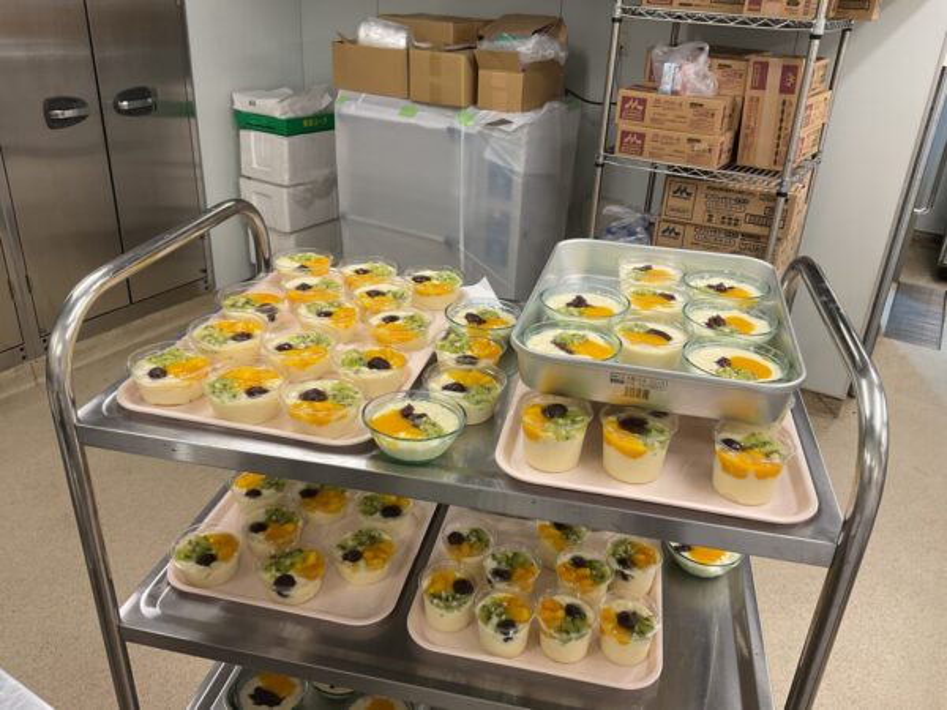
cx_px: 474
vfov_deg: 48.2
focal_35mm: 29
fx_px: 793
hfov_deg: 61.7
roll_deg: -1.5
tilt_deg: -28.0
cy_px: 355
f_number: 1.8
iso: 40
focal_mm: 3
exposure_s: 1/50
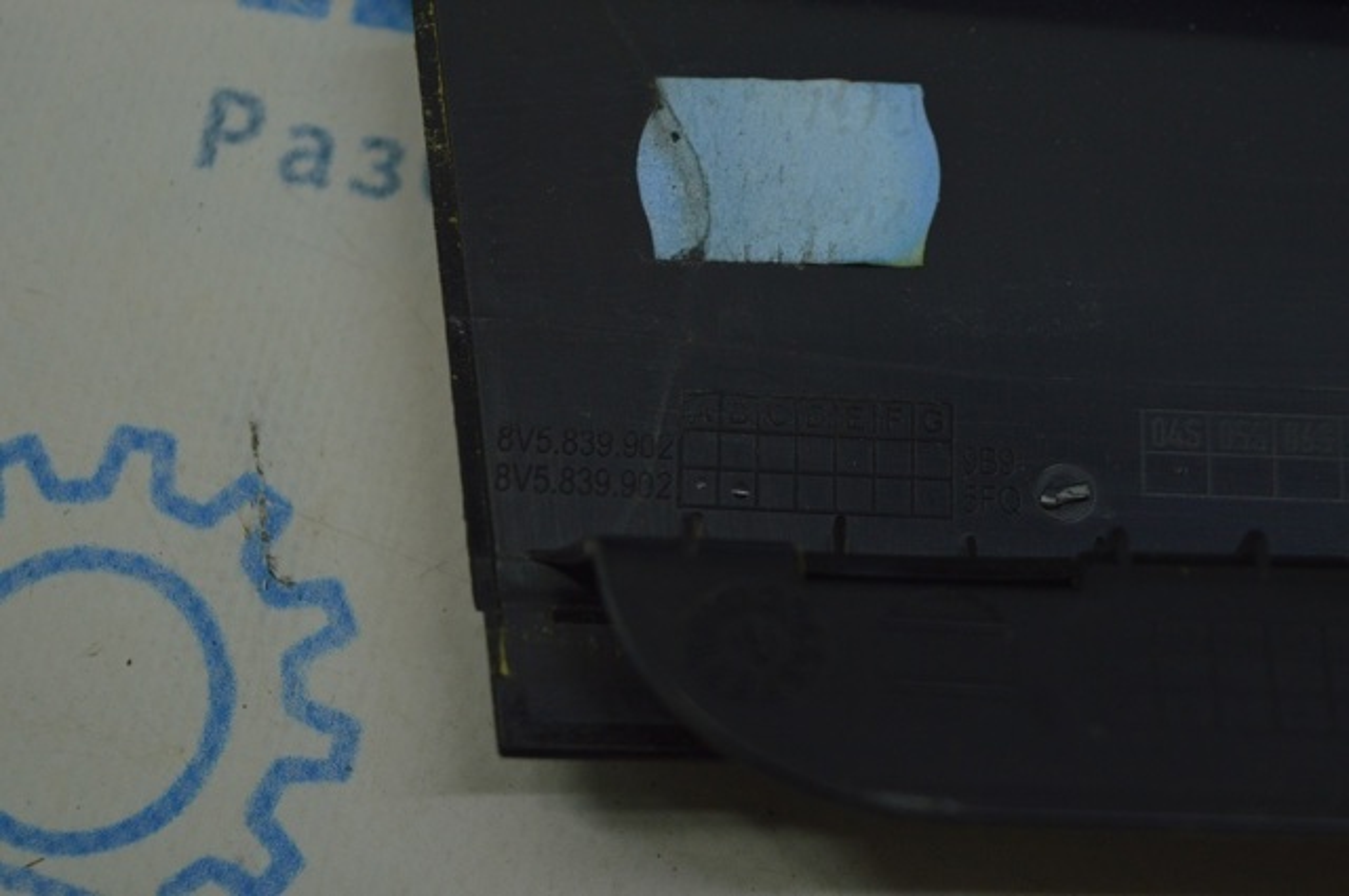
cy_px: 448
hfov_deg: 28.1
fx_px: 2695
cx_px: 674
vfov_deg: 18.9
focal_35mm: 72
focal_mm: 48
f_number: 5.3
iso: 400
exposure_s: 1/80
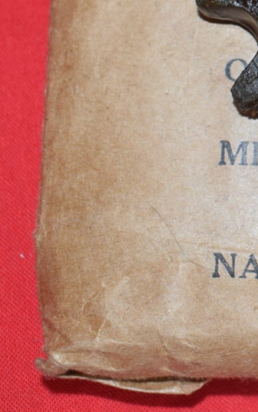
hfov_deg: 8.8
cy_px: -18
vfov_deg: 14.6
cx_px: 527
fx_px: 1574
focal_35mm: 140
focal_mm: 20
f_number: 5
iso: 320
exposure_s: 1/40
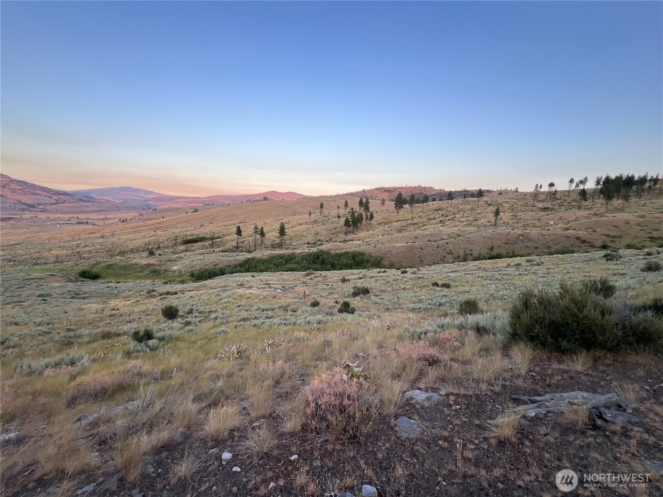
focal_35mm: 13
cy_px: 248
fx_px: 249
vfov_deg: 89.9
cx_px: 332
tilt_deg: -8.5
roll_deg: -2.9
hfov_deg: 106.2
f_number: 1.8
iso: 32
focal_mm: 1.57
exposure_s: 1/204
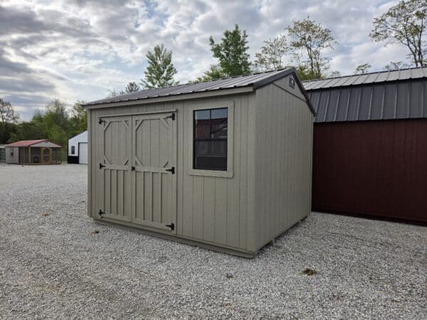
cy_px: 160
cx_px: 214
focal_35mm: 23
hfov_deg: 73.9
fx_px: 284
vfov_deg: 58.9
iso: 80
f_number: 1.8
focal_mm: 5.4
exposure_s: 1/5048
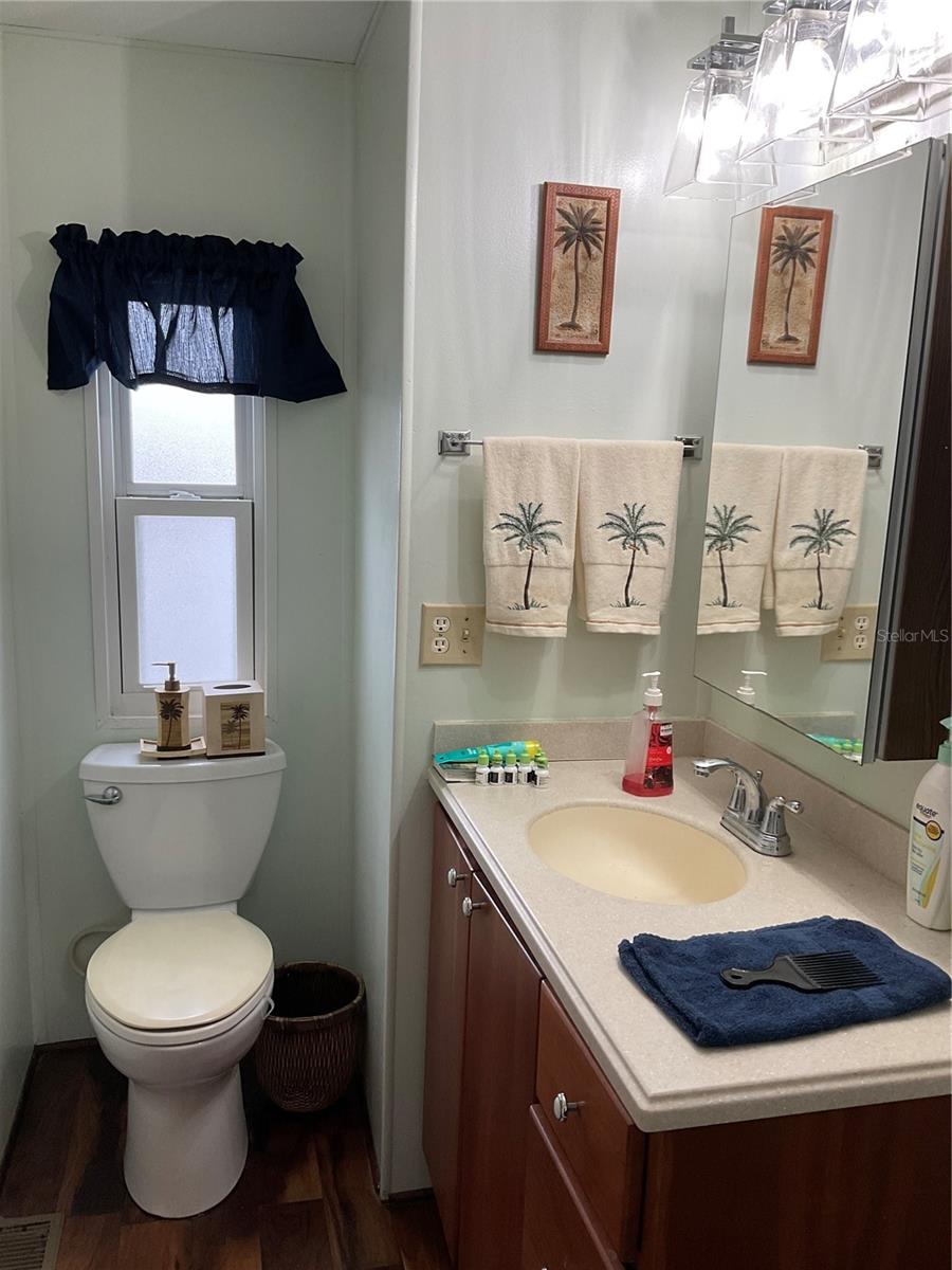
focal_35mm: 29
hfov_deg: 48.2
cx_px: 476
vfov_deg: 61.7
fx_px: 1063
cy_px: 635
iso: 40
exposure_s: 1/60
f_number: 1.8
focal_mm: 3
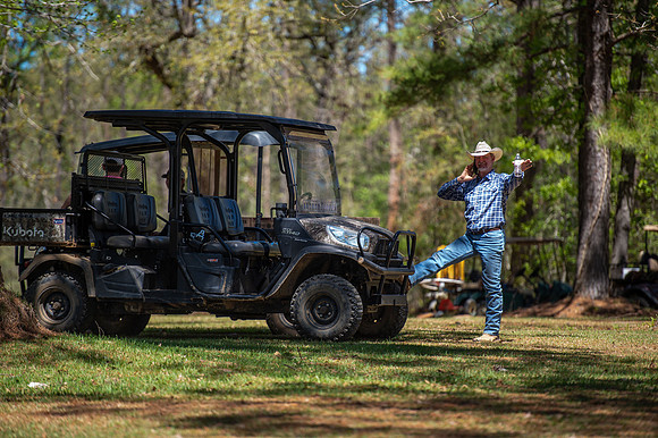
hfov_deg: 10.3
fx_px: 3653
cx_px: 329
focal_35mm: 200
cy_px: 219
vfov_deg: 6.9
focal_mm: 200
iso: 50
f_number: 2.8
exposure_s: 1/250
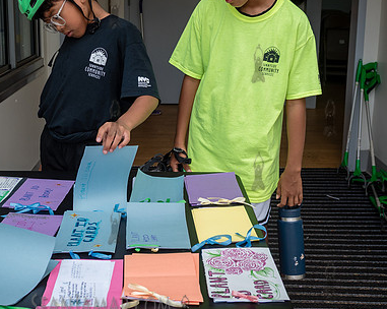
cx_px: 142
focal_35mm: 52
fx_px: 595
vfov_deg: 28.8
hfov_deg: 35.8
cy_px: 92
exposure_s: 1/1000
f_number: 4.5
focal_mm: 28
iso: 400
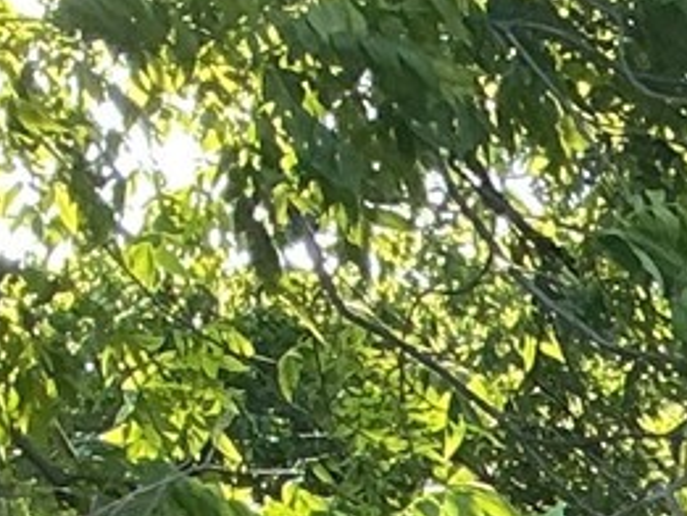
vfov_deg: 6.3
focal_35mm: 213
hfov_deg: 8.3
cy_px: 1635
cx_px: 1787
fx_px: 4229
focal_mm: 3
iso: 20
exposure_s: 1/120
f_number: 1.8
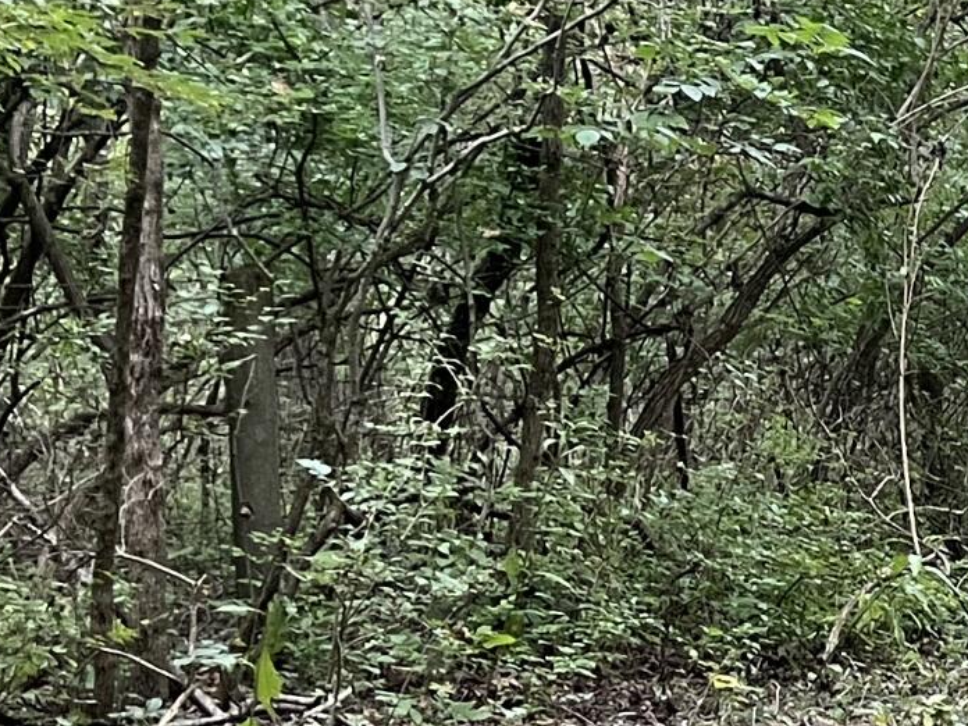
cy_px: 623
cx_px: 1690
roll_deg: +1.2
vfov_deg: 13.1
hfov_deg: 15.4
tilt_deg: -6.5
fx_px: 3132
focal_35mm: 112
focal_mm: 5.1
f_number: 1.6
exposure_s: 1/60
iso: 200
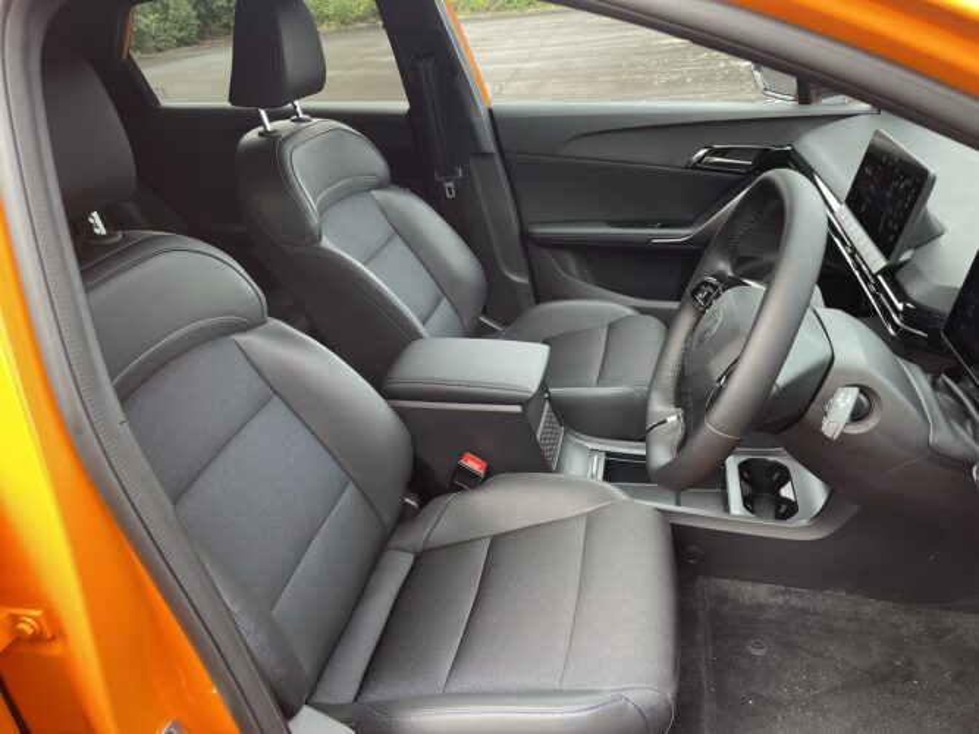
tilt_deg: -29.4
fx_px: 707
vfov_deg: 54.9
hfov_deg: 69.4
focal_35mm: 25
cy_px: 367
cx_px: 490
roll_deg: +2.7
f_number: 1.6
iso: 80
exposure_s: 1/121
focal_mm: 5.1
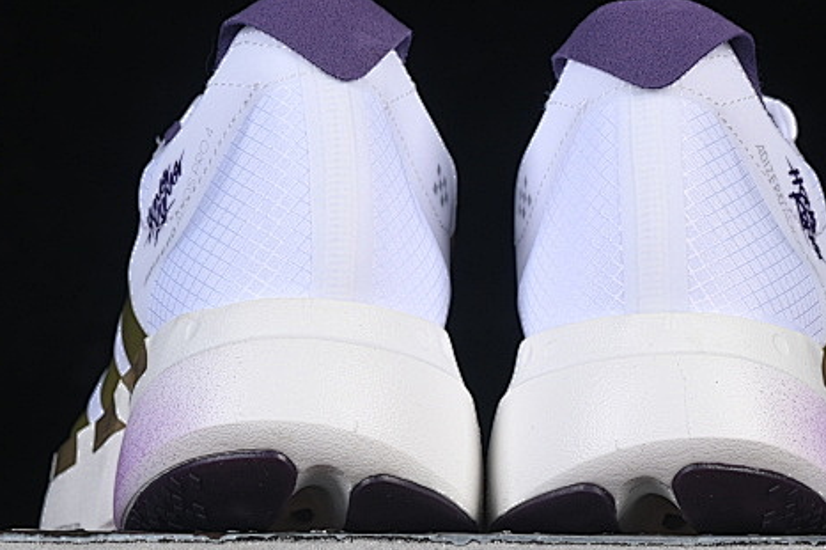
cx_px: 450
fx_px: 3989
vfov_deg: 7.9
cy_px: 138
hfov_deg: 11.8
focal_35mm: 174
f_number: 8
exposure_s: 1/80
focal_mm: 50
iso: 160
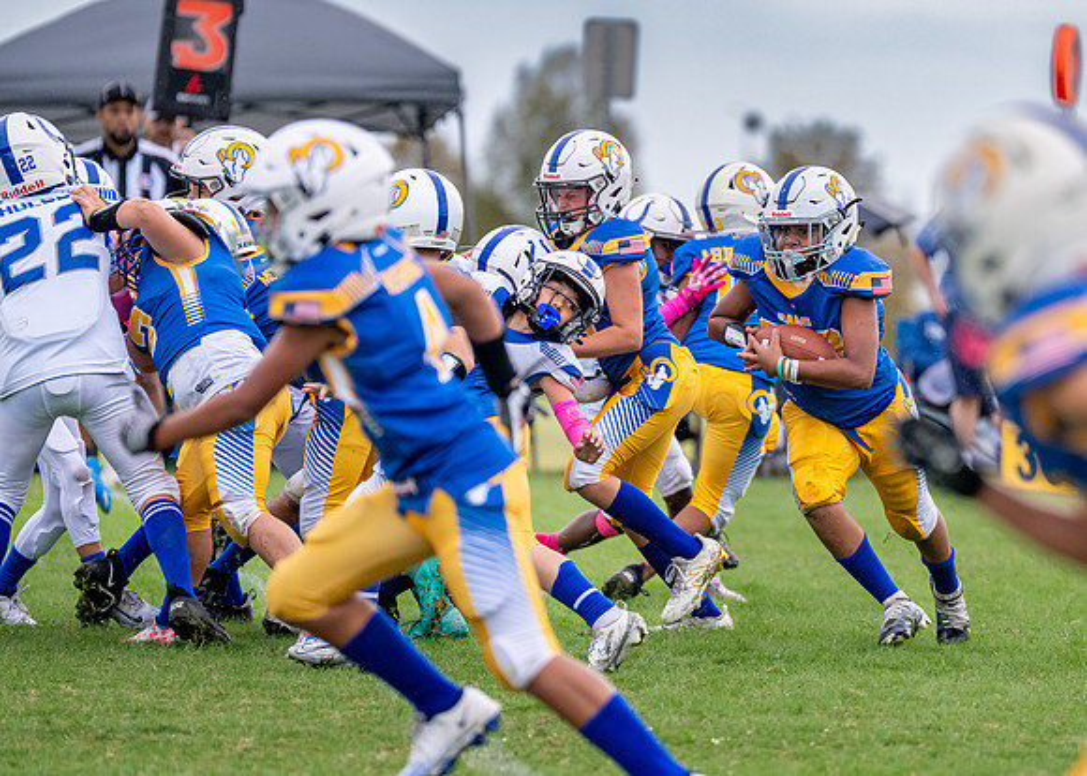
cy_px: 308
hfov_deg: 5.6
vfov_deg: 4.0
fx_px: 11095
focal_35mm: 359
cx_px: 757
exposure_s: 1/1600
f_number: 2.8
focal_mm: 200
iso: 400
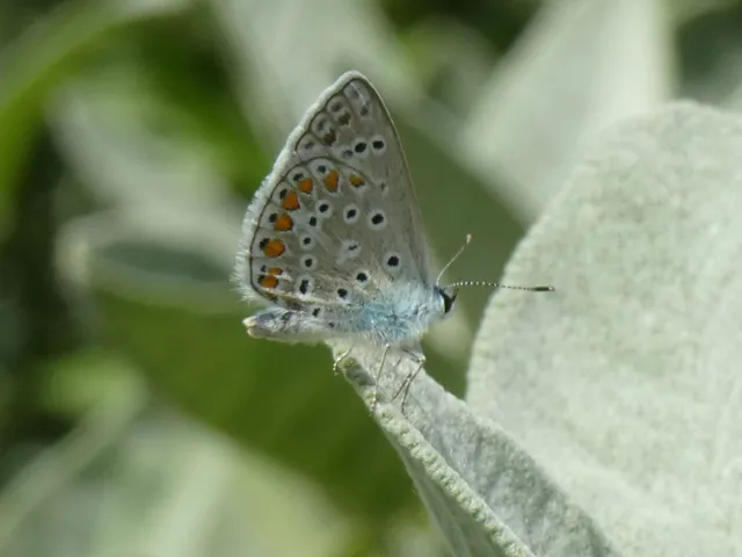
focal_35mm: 164
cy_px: 278
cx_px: 371
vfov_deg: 9.1
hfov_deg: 12.0
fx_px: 3515
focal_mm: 29.5
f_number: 5.4
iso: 80
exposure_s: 1/320
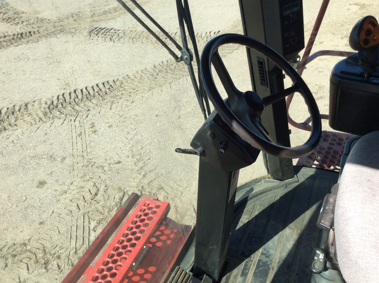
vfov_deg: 44.1
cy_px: 142
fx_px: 350
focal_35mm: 32
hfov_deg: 56.9
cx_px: 190
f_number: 2.4
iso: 32
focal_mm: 3.3
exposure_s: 1/596
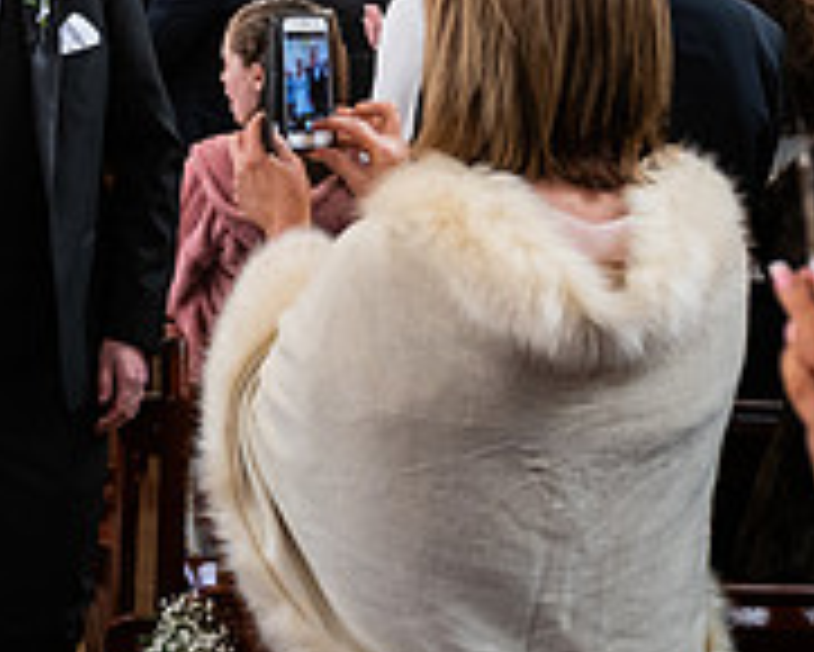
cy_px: 38
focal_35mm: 84
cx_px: -175
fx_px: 2025
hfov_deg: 21.1
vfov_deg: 17.9
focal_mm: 28
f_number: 3.5
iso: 1000
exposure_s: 1/250
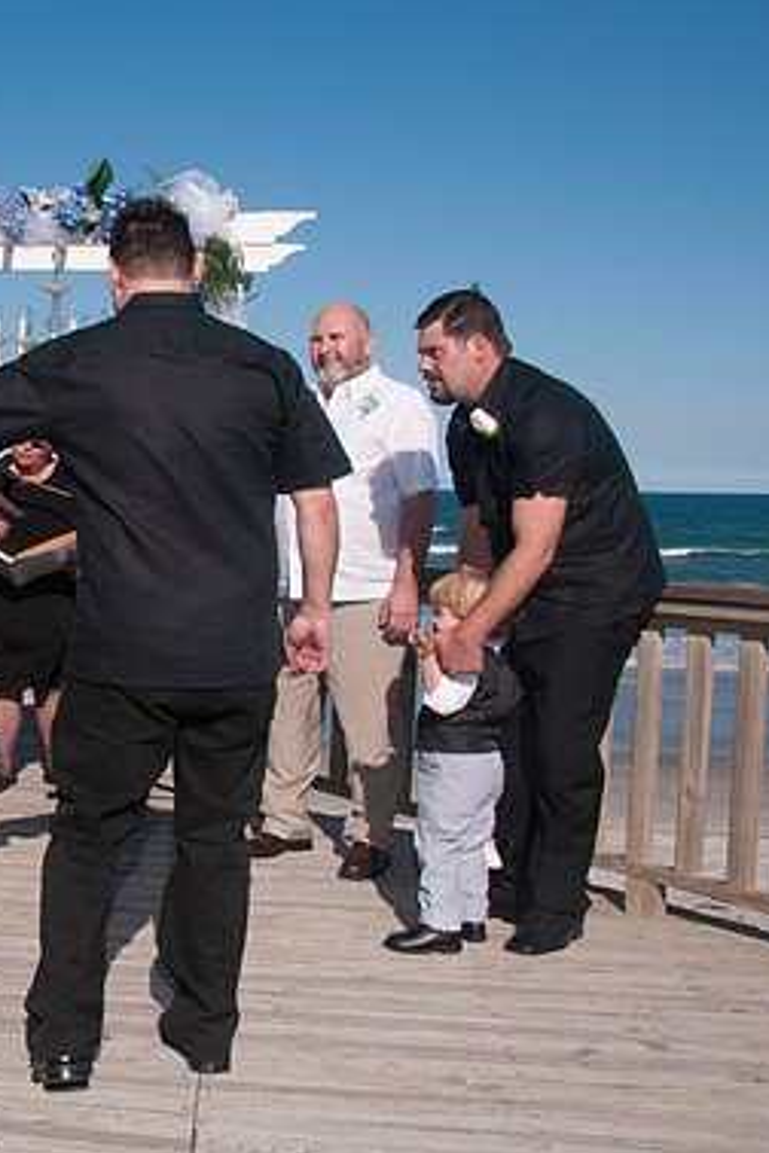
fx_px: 1474
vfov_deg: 42.7
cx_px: -15
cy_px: 575
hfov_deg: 27.4
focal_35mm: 46
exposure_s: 1/250
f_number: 13
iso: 100
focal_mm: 20
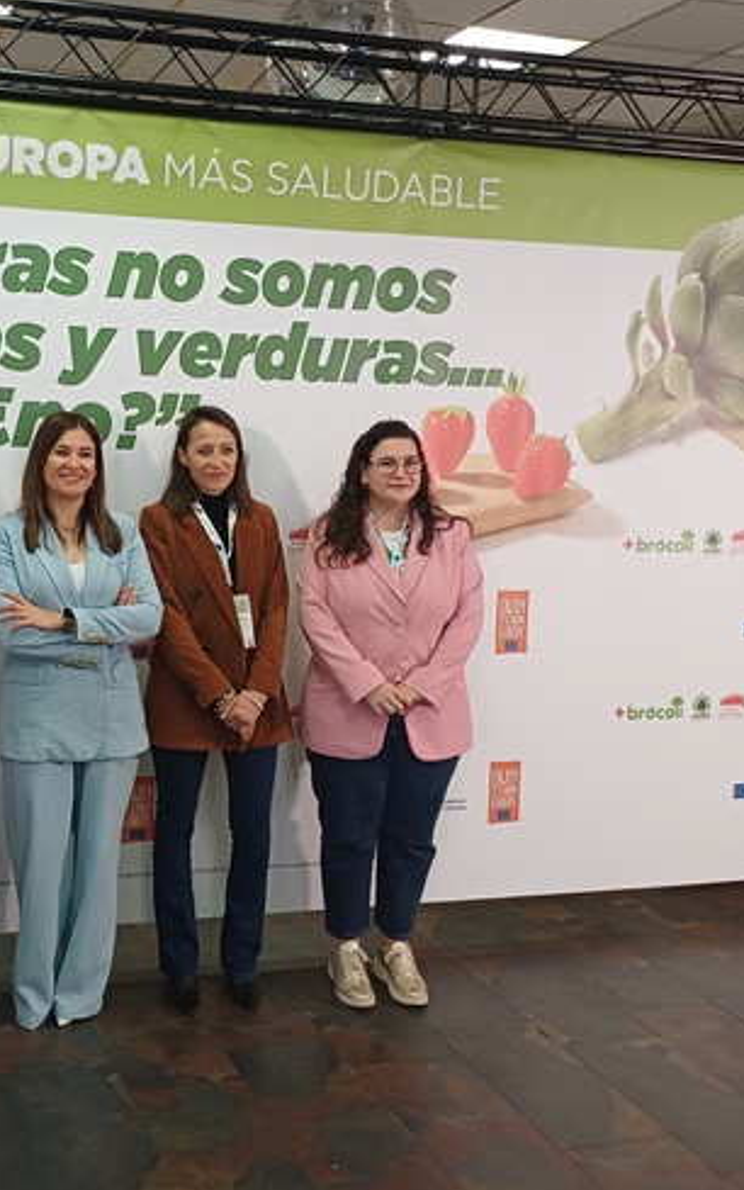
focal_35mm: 39
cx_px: 117
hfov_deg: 31.7
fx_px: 1264
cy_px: 582
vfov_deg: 50.4
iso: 400
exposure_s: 1/50
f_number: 1.8
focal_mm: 4.65
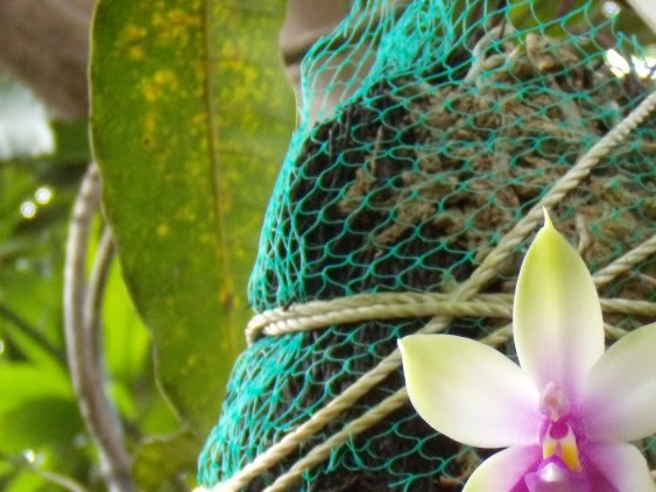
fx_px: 1724
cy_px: 385
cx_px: 553
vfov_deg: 16.1
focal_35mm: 91
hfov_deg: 21.2
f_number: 3.8
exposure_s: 1/125
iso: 500
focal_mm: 8.8
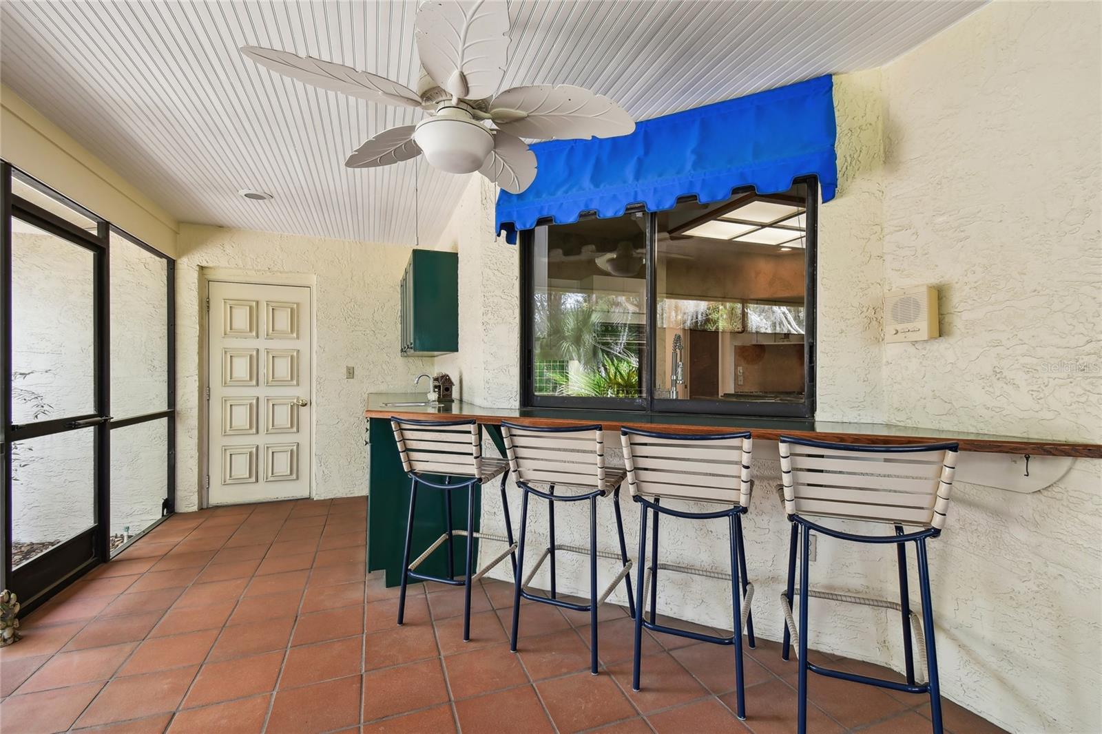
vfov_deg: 77.3
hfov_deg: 100.4
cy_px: 367
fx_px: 459
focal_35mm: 15
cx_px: 551
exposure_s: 1/5
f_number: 7.1
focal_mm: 10
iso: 100
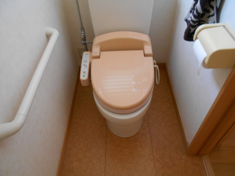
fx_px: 177
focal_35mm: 26
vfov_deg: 53.1
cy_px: 88
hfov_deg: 67.3
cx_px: 118
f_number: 3.2
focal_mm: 4.6
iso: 360
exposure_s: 1/30
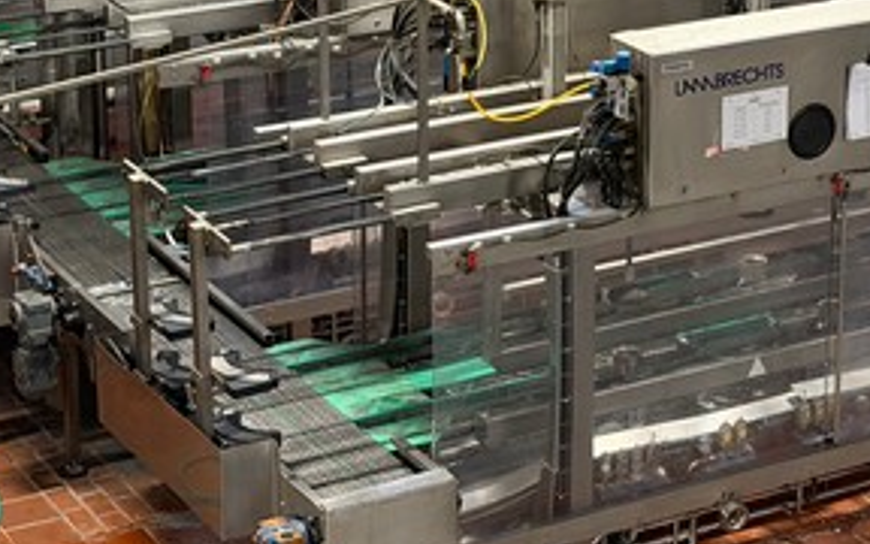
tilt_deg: -17.3
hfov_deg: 18.2
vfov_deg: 11.5
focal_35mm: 113
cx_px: 782
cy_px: 48
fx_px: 2679
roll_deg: -1.7
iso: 400
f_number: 1.78
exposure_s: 1/40
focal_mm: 6.76
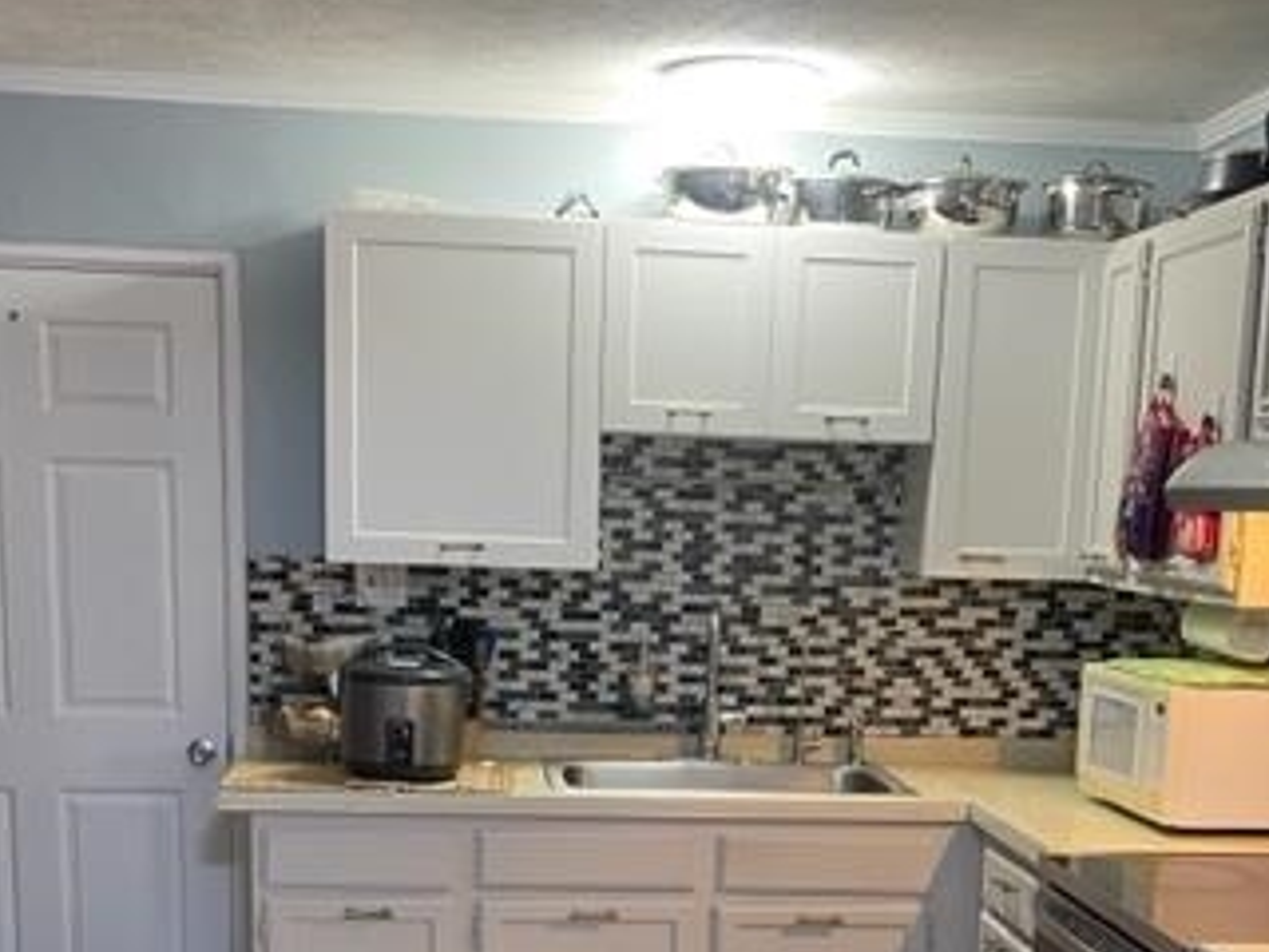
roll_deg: -1.5
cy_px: 861
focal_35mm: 52
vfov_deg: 27.0
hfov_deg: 36.8
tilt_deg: -11.8
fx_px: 1906
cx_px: 662
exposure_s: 1/43
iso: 125
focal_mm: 5.1
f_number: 1.6
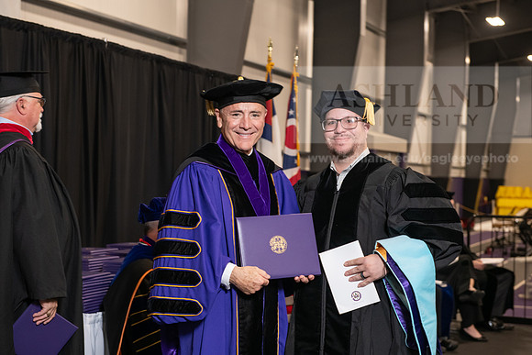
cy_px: 178
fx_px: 916
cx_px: 266
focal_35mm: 62
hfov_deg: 32.4
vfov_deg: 21.9
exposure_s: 1/125
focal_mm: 62
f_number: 5
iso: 2000
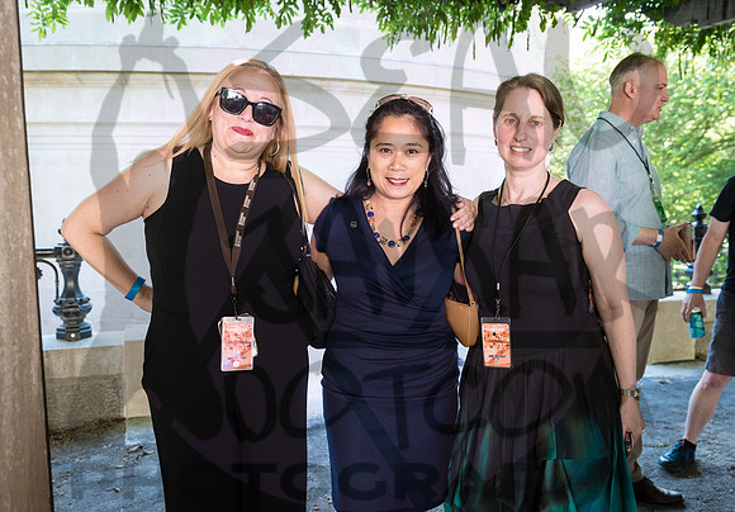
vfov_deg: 39.5
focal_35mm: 34
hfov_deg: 54.5
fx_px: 714
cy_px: 245
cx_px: 391
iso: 1000
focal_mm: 29
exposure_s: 1/125
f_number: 4.5
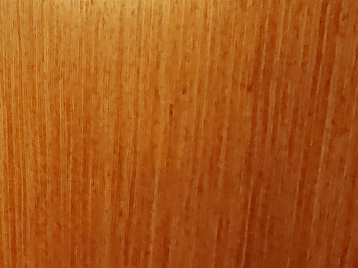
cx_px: -115
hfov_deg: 25.7
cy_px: 222
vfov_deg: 22.6
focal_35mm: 64
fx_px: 662
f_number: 2.2
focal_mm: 1.96
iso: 320
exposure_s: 1/33
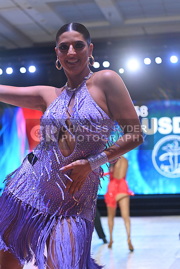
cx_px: 90
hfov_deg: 19.5
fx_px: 525
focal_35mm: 70
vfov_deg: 28.8
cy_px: 134
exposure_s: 1/250
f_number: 4
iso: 1600
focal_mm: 70
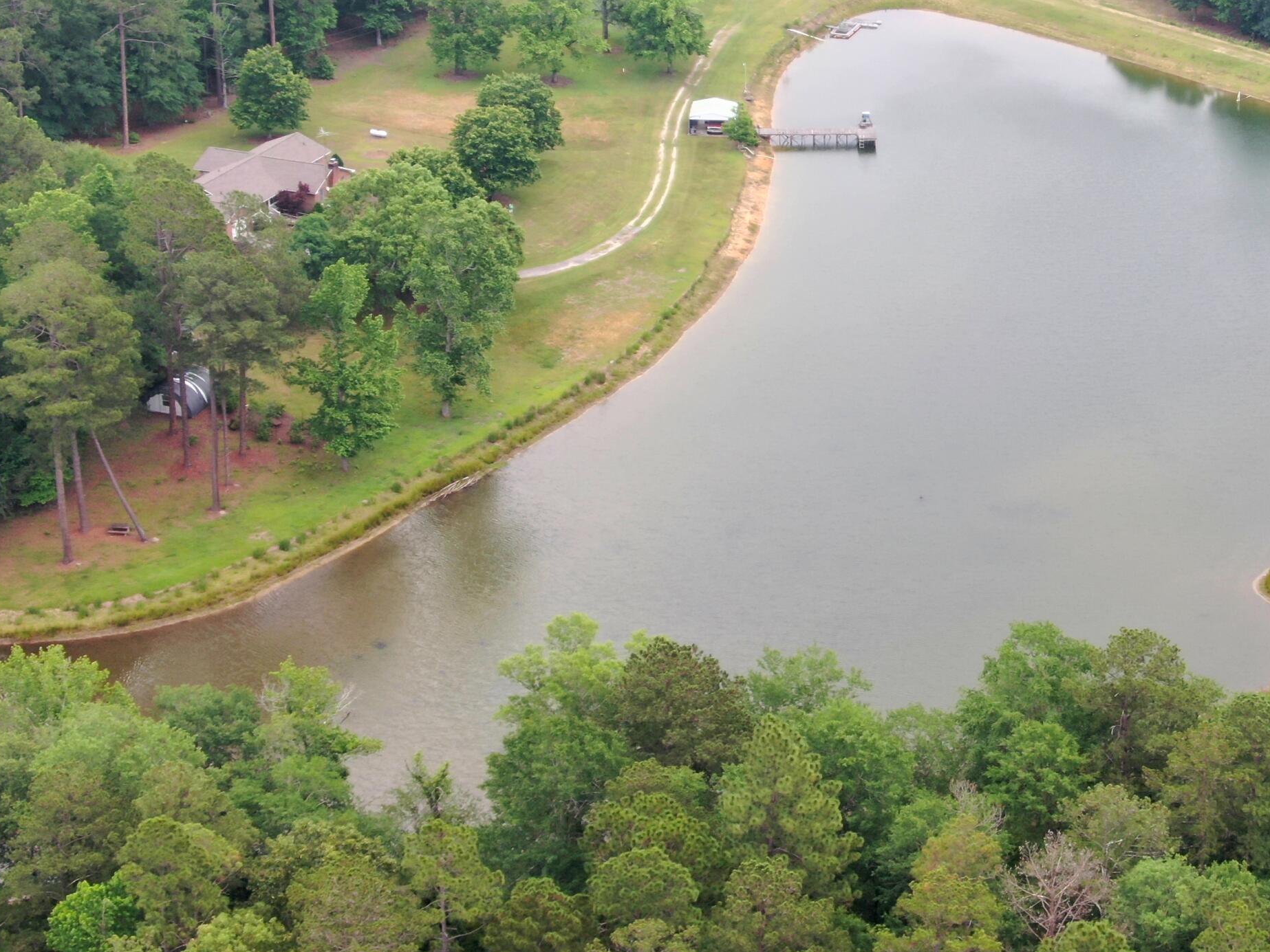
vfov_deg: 18.8
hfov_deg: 24.7
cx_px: 971
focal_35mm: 78
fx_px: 2862
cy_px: 289
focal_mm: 8.6
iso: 100
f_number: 3.8
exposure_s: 1/200
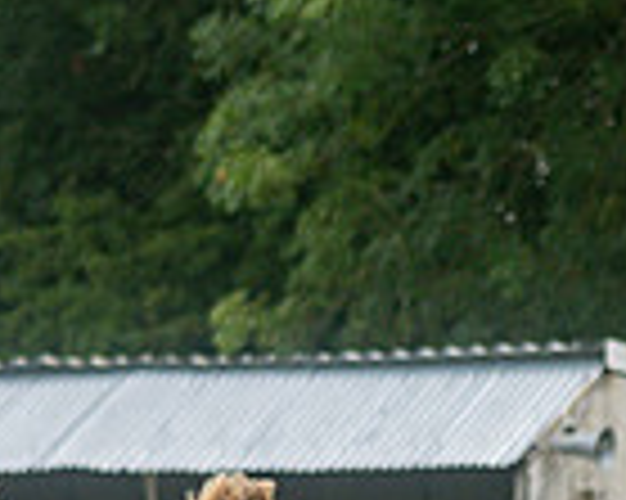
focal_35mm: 682
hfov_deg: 2.8
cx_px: 462
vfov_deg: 2.3
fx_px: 12627
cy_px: 959
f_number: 4
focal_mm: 120
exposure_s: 1/1000
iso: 360
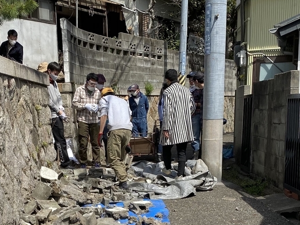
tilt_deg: -15.2
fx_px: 520
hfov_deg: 32.1
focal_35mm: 60
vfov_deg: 22.9
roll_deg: +1.0
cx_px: 125
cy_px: 250
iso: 32
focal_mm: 4.25
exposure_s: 1/2817
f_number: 1.8
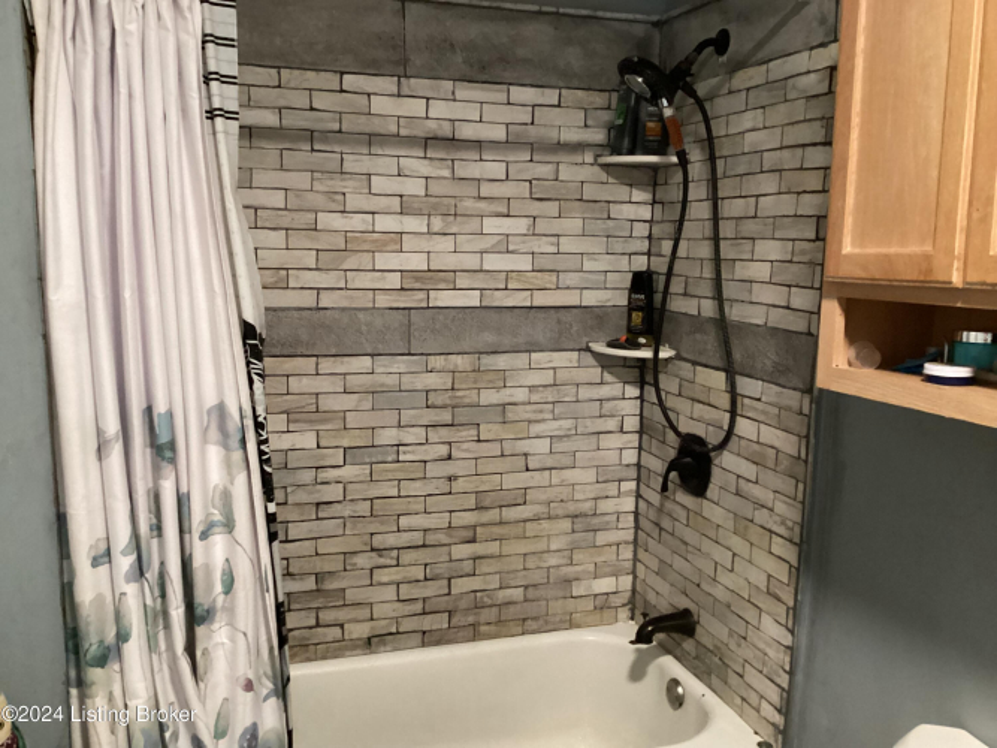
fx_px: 893
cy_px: 374
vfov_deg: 45.4
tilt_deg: -8.2
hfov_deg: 58.4
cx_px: 498
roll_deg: -1.4
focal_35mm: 31
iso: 640
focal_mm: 3.3
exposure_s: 1/30
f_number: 2.4
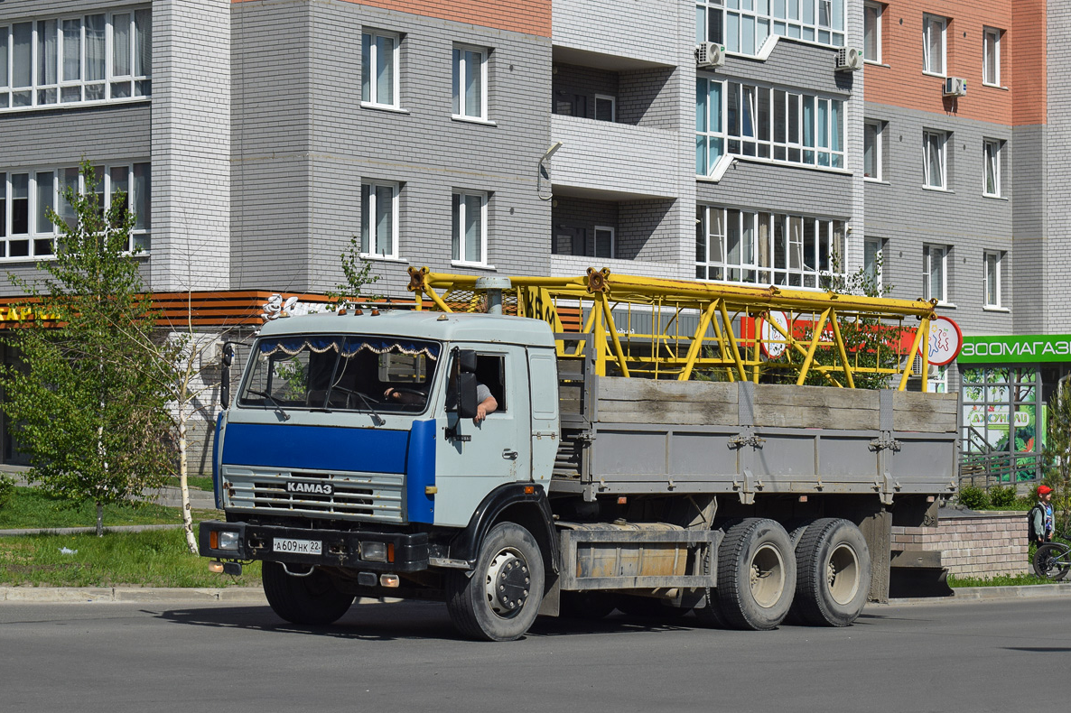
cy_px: 355
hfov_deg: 24.3
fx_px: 2483
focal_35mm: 84
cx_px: 538
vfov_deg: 16.3
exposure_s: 1/1250
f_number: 7.1
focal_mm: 55
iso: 200
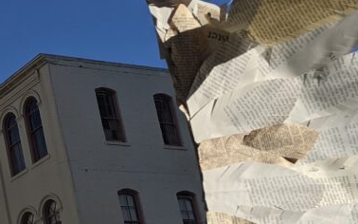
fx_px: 946
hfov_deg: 20.4
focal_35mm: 97
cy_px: 174
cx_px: -35
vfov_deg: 13.4
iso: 47
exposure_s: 1/4695
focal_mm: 4.44
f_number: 1.8
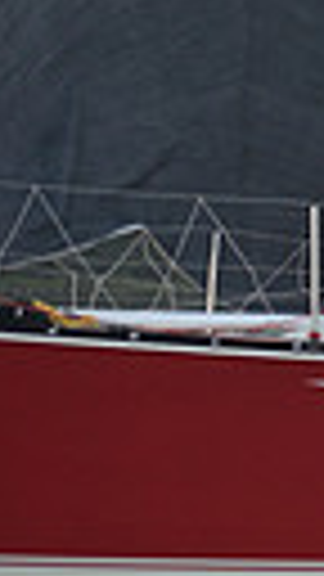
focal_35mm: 332
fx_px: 5071
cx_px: 1296
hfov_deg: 3.5
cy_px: 272
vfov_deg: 6.5
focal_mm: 70
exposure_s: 1/500
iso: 320
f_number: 2.8
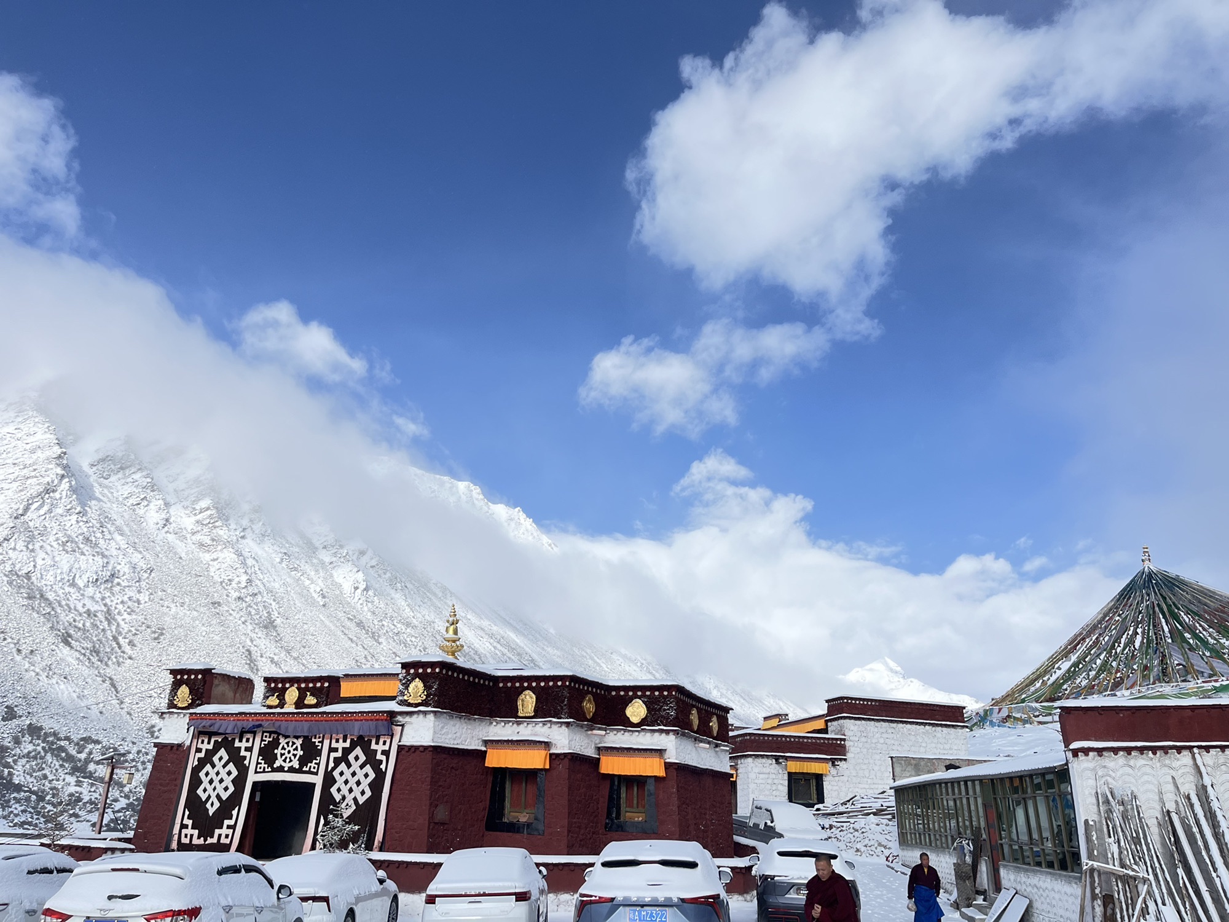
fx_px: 923
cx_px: 614
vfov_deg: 53.1
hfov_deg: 67.3
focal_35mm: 26
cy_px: 461
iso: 50
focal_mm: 5.1
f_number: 1.6
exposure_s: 1/2463
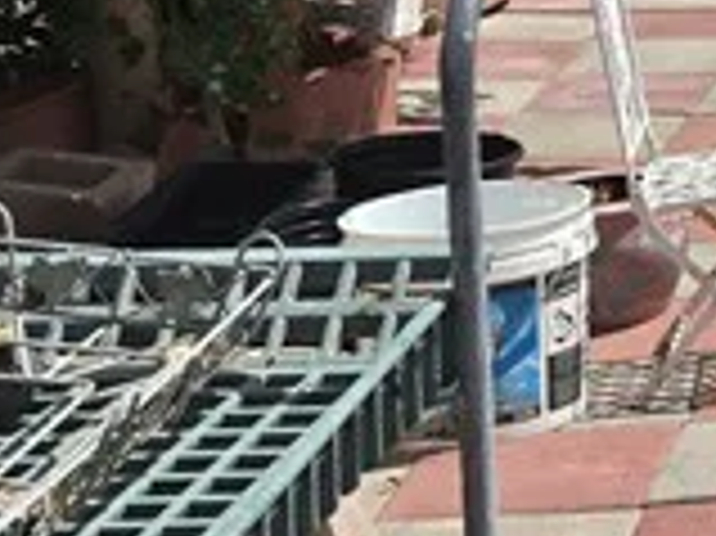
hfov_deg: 11.2
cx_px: 1729
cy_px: -216
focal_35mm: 148
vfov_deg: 9.8
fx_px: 3059
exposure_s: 1/2921
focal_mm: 5.4
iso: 32
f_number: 1.8
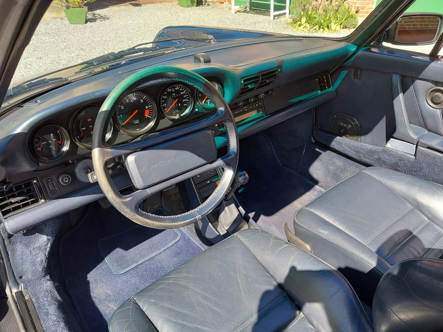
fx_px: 346
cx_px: 222
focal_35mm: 27
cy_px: 166
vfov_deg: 51.4
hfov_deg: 65.3
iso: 25
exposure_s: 1/100
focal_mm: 4
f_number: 1.8
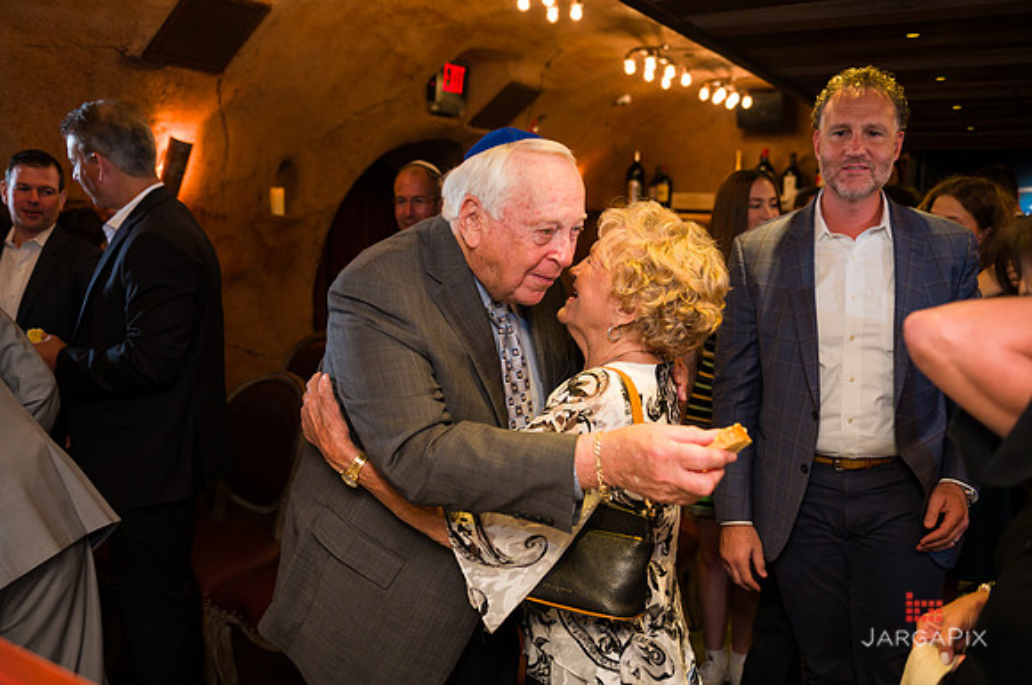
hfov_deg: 59.6
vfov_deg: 41.6
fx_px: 901
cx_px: 516
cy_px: 343
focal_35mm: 31
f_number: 4
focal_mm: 31
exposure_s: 1/200
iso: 1250
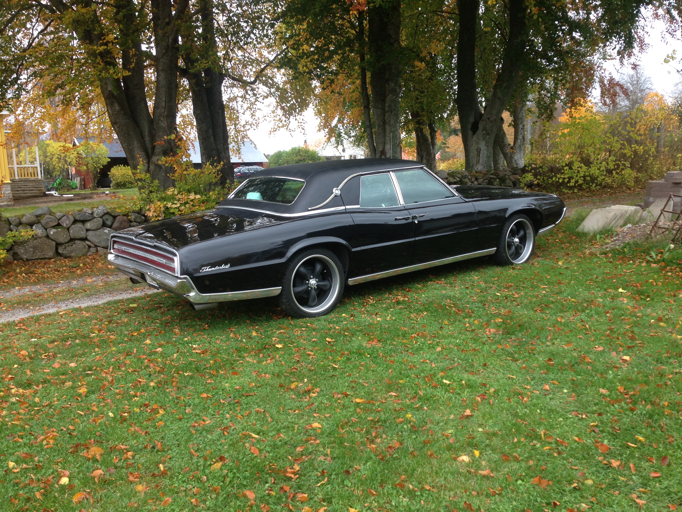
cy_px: 256
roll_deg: +2.2
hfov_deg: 55.4
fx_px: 650
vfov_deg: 42.9
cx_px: 341
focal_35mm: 33
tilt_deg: -9.0
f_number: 2.4
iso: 50
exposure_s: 1/60
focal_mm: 4.12
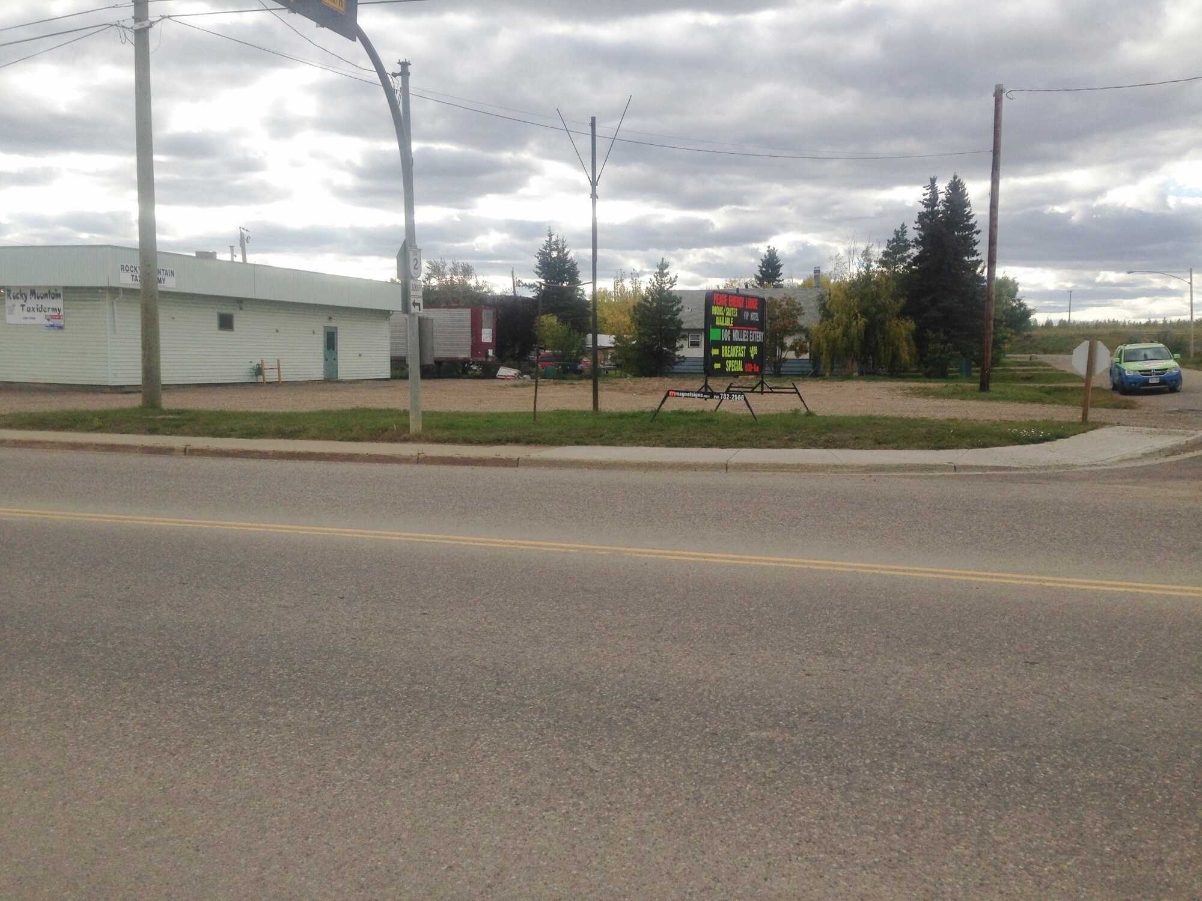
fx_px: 1146
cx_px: 601
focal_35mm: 33
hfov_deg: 55.4
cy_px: 450
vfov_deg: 42.9
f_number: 2.4
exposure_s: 1/874
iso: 50
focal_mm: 4.12
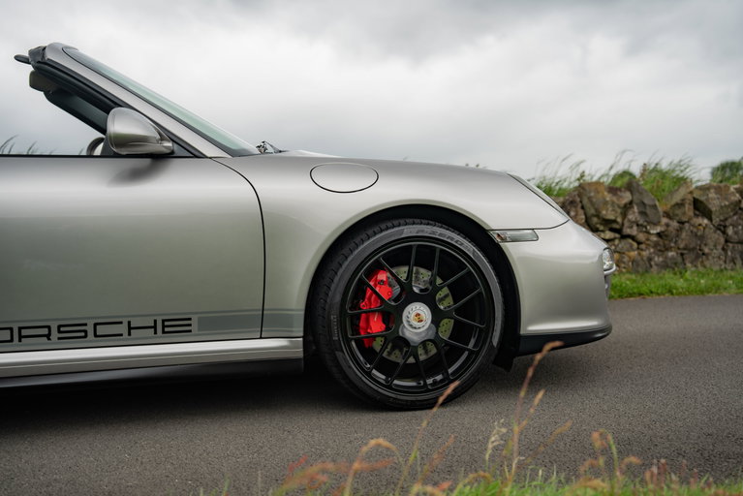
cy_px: 248
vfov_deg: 27.0
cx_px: 372
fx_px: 1032
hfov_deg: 39.6
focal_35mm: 50
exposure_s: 1/250
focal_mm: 50
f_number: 2.8
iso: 100
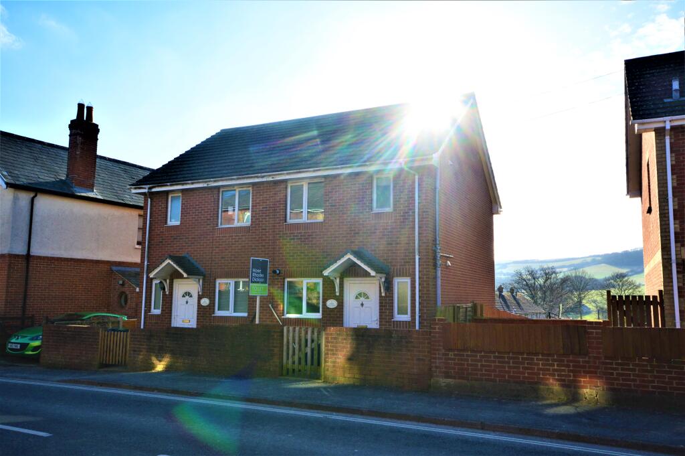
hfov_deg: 62.0
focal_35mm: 30
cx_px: 342
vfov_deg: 43.5
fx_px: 570
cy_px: 228
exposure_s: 1/400
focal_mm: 20
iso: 400
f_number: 11
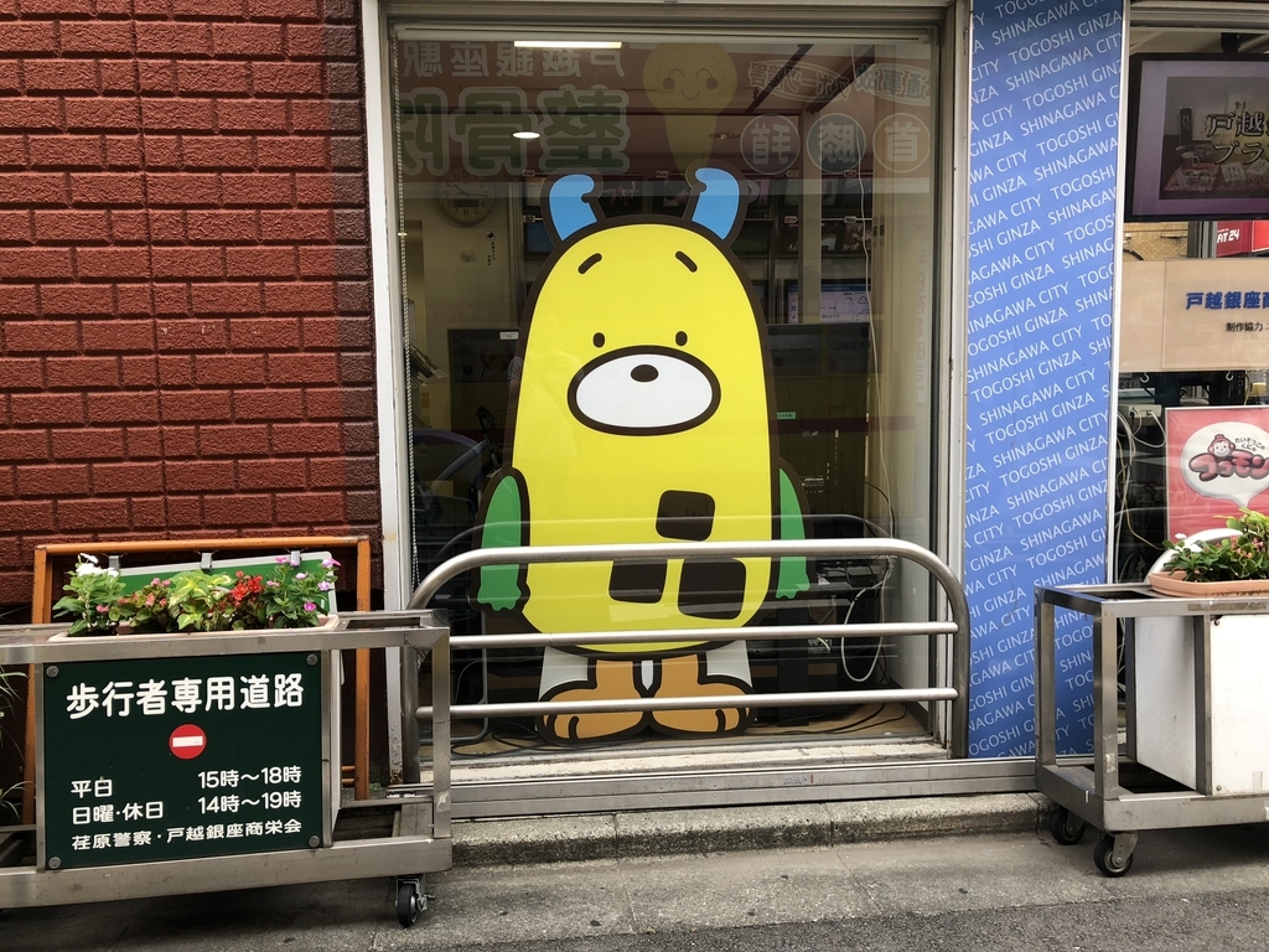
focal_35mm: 28
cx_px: 634
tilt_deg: -6.1
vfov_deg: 49.7
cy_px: 476
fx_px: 1026
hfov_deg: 63.4
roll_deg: +0.6
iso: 20
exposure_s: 1/124
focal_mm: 4
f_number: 1.8
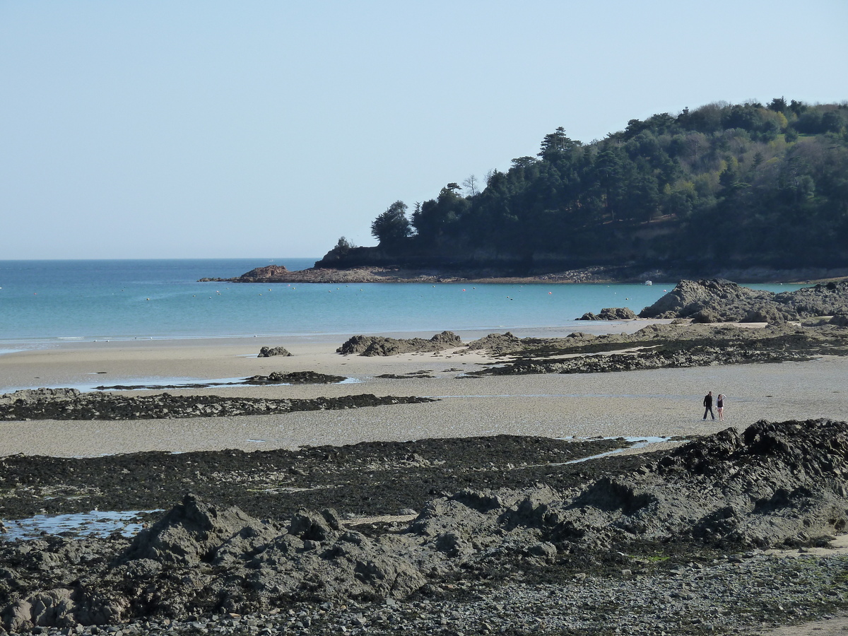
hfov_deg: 16.6
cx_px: 424
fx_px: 2915
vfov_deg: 12.5
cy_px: 318
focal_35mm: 119
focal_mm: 19.5
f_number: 5
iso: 125
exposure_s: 1/400
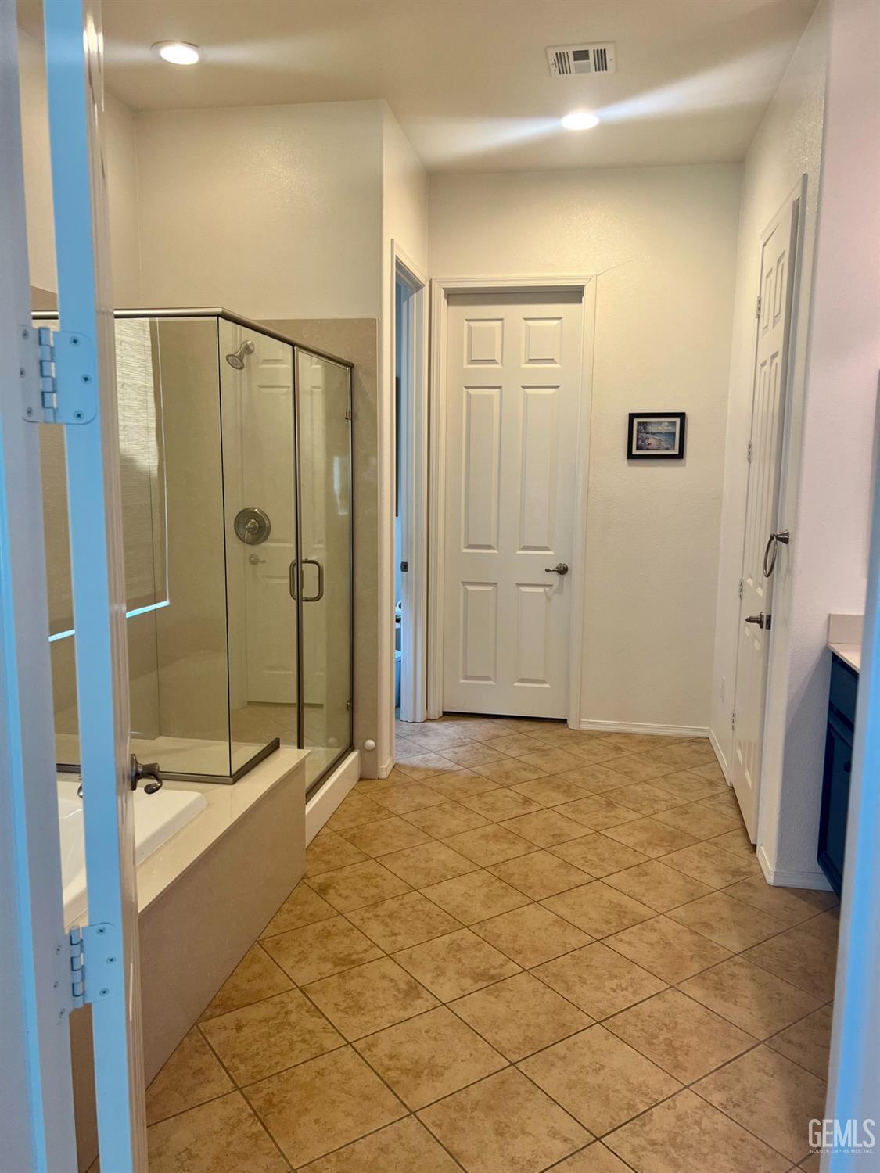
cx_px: 440
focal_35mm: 26
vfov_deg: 67.3
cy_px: 586
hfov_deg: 53.1
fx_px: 881
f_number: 1.5
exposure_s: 1/60
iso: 64
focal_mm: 5.7
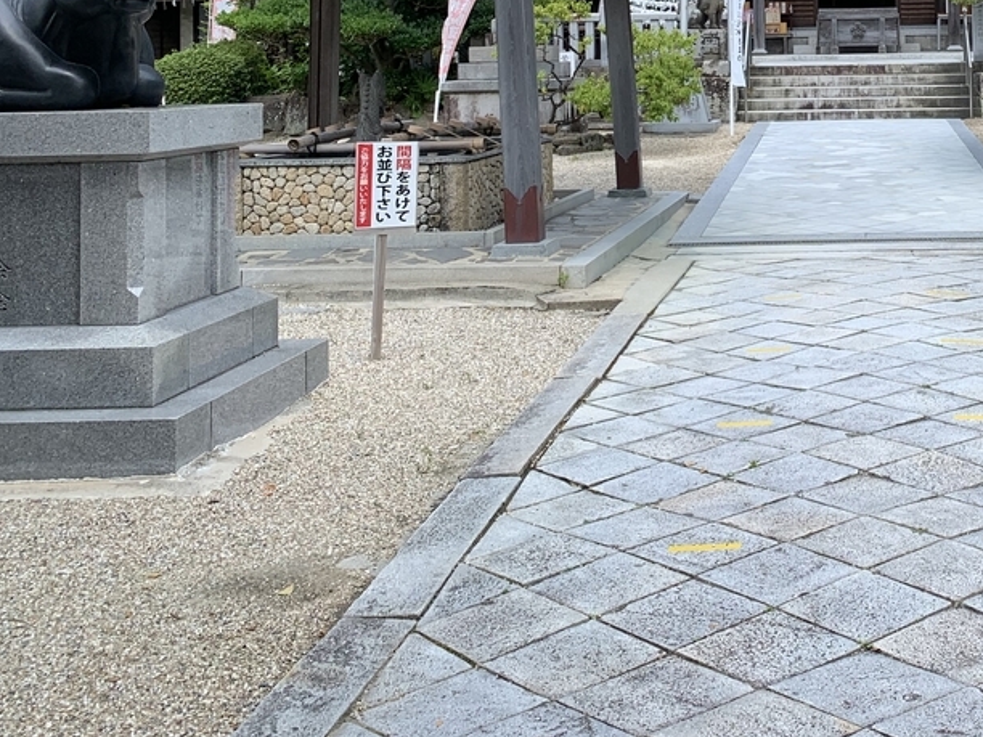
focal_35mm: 51
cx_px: 851
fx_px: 1448
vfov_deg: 27.1
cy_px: 18
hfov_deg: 35.6
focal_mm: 4.25
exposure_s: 1/1111
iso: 25
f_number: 1.8
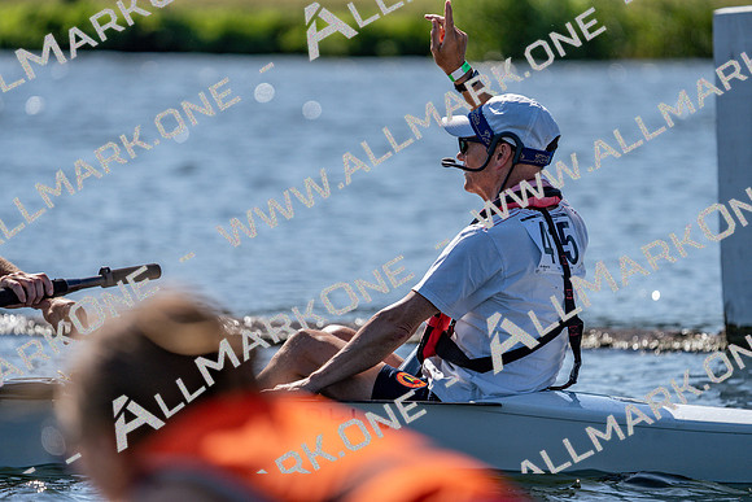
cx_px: 376
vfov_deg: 3.3
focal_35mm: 411
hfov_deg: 5.0
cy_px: 251
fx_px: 8587
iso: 250
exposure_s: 1/2000
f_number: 6.3
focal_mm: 411
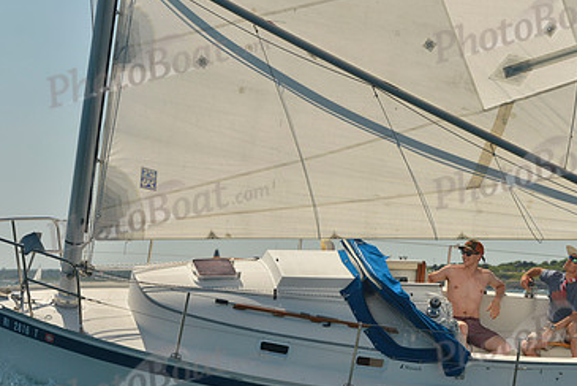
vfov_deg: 7.7
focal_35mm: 178
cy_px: 273
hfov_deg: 11.5
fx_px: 2855
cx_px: 353
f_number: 8
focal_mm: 112
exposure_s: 1/640
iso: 280
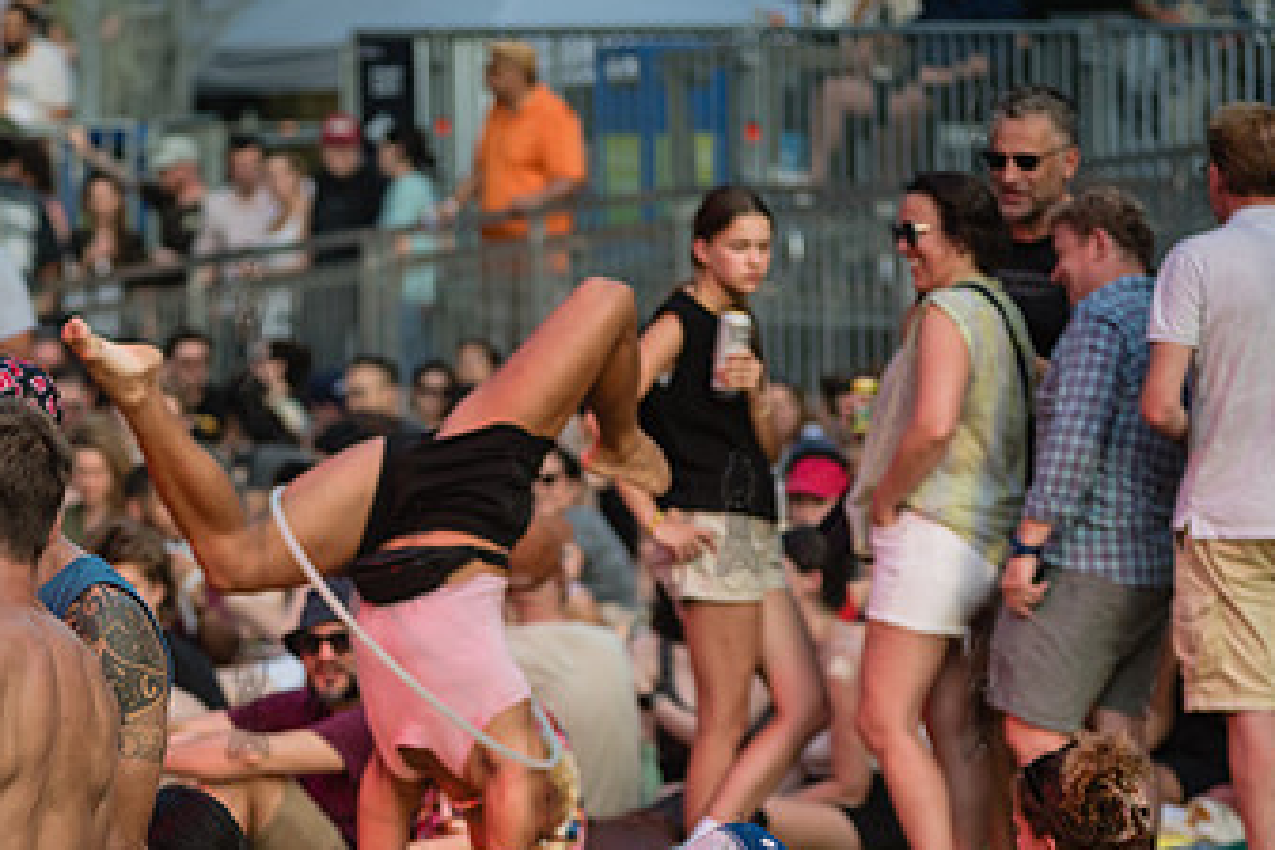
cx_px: 247
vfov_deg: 5.5
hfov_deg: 8.2
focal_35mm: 250
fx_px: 8853
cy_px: 693
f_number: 4
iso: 1000
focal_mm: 145
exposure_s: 1/1250
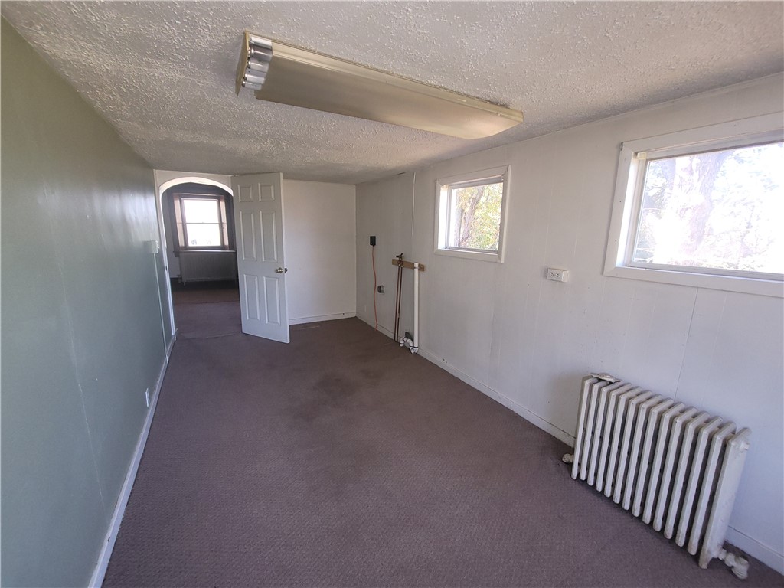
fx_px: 294
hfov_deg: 106.2
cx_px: 392
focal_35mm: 13
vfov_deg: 89.9
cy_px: 294
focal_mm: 2.2
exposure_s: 1/60
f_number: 2.2
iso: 125
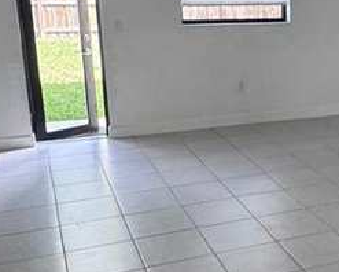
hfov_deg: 30.3
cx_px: 316
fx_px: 592
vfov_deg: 25.8
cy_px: 140
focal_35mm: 59
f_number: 2.2
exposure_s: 1/99
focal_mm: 2.22
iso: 125
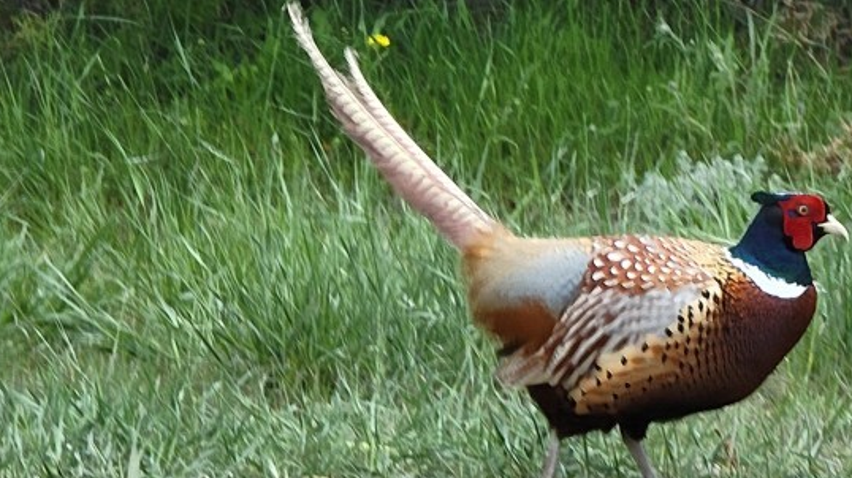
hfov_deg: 4.3
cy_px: 252
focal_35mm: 498
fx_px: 11245
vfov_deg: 2.4
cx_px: 656
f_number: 4.9
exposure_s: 1/120
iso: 64
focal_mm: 30.6
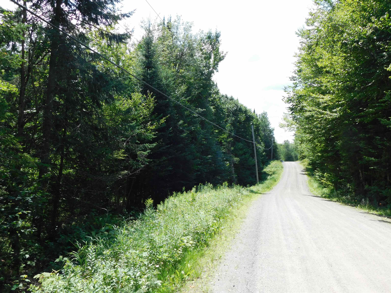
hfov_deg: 60.0
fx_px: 339
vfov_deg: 46.8
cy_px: 146
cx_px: 196
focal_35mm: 30
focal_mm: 5.3
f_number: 3.2
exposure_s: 1/640
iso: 125
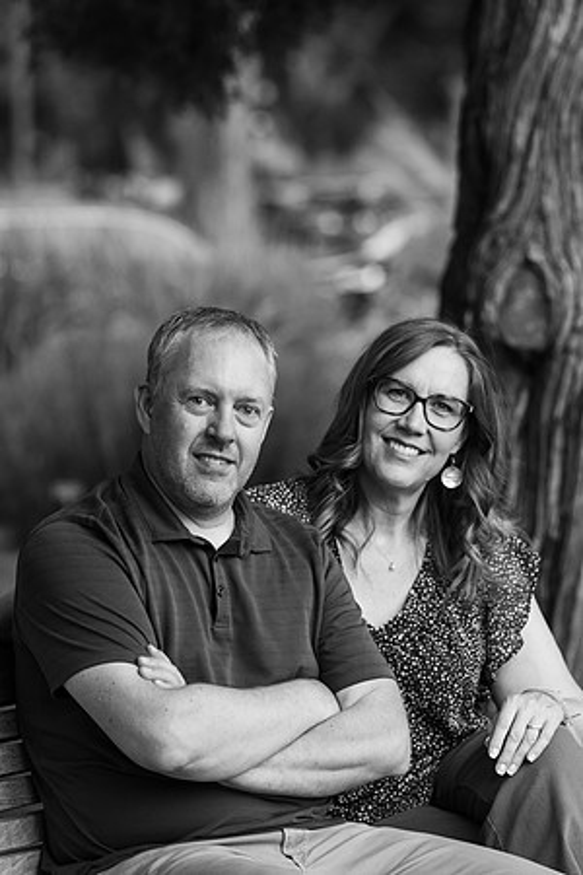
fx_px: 4858
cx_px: 292
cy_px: 438
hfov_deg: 6.9
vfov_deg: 10.3
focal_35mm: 200
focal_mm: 200
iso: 2500
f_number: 5.6
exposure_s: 1/200
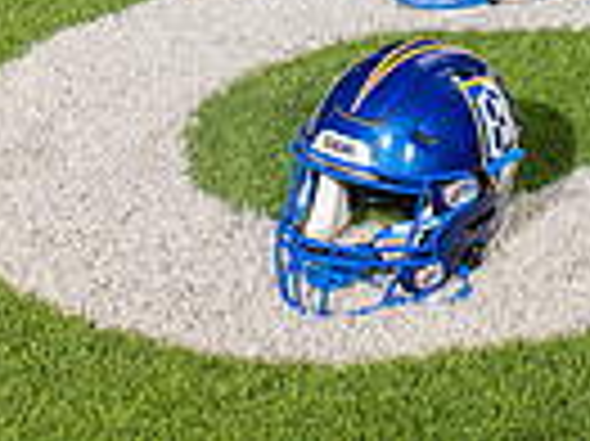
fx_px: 2026
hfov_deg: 16.2
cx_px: 585
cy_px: -567
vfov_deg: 10.8
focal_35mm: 119
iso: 800
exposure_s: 1/320
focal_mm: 36
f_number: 7.1
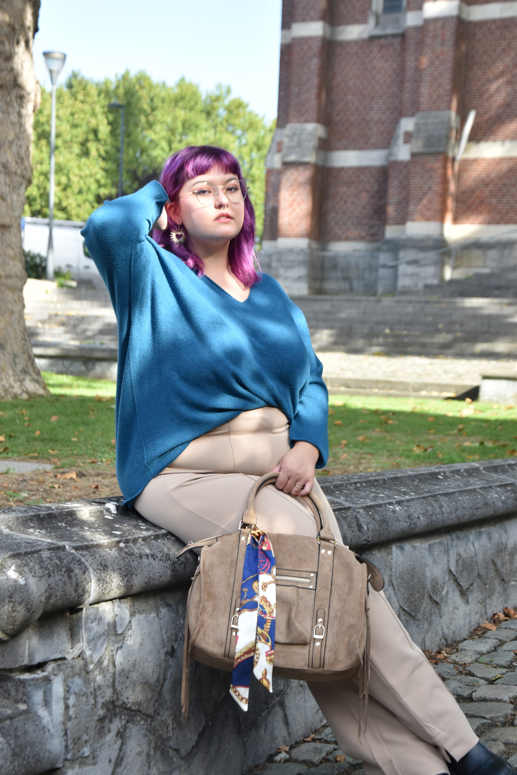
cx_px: 258
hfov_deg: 20.2
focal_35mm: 68
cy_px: 388
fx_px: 1454
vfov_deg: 29.9
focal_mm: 45
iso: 200
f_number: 5.6
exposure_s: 1/200
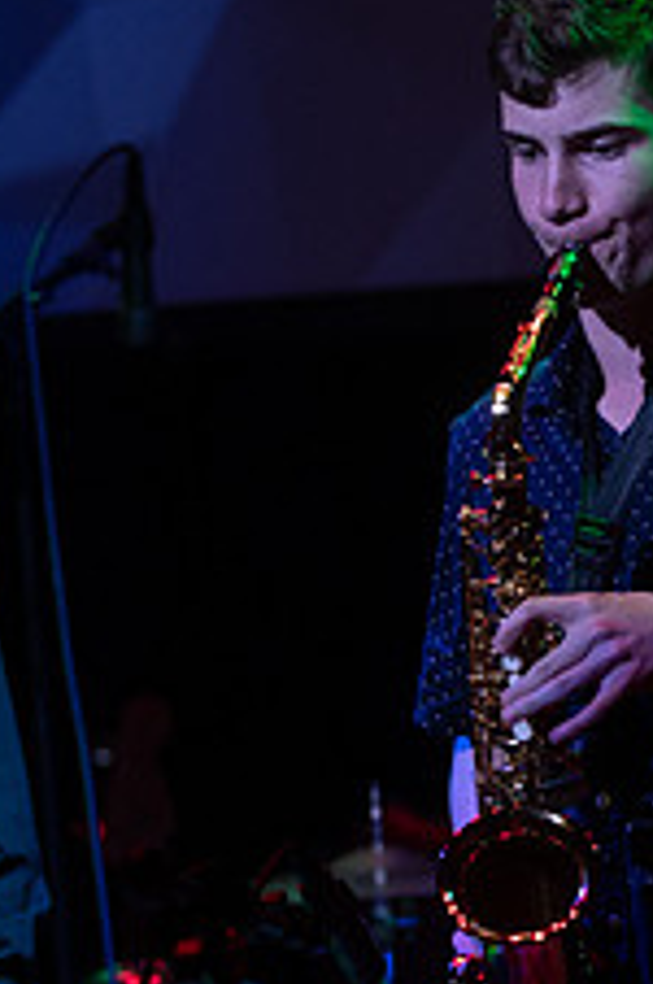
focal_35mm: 305
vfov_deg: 6.8
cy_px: 610
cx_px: 588
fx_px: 8323
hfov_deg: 4.5
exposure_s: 1/200
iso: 1600
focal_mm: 102
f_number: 2.8
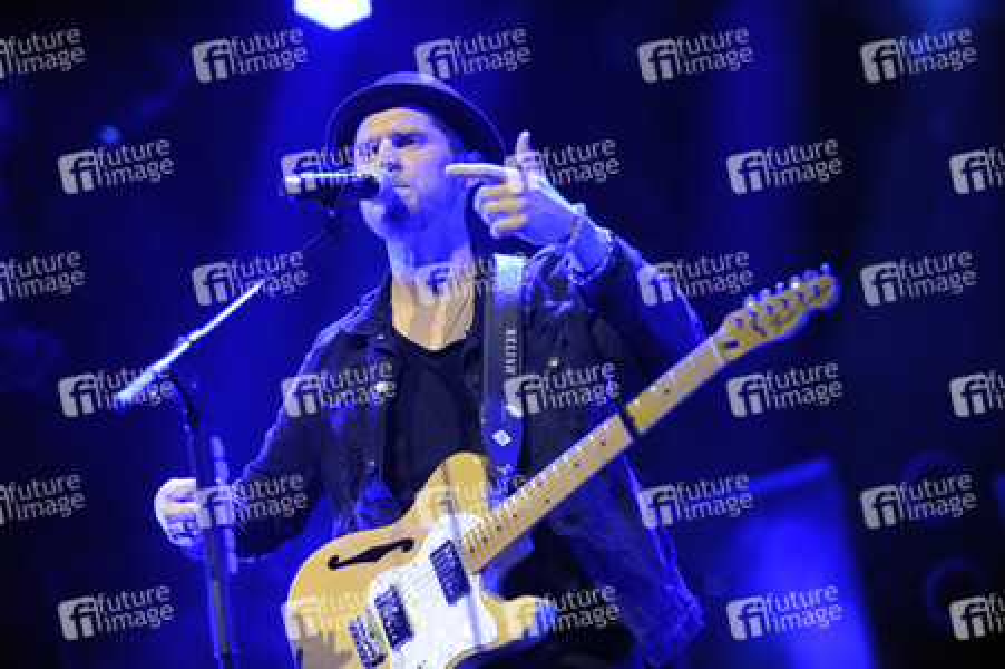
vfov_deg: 11.8
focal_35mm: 116
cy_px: 334
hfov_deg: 17.7
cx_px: 502
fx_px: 3236
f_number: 3.2
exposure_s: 1/400
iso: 2500
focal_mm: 116
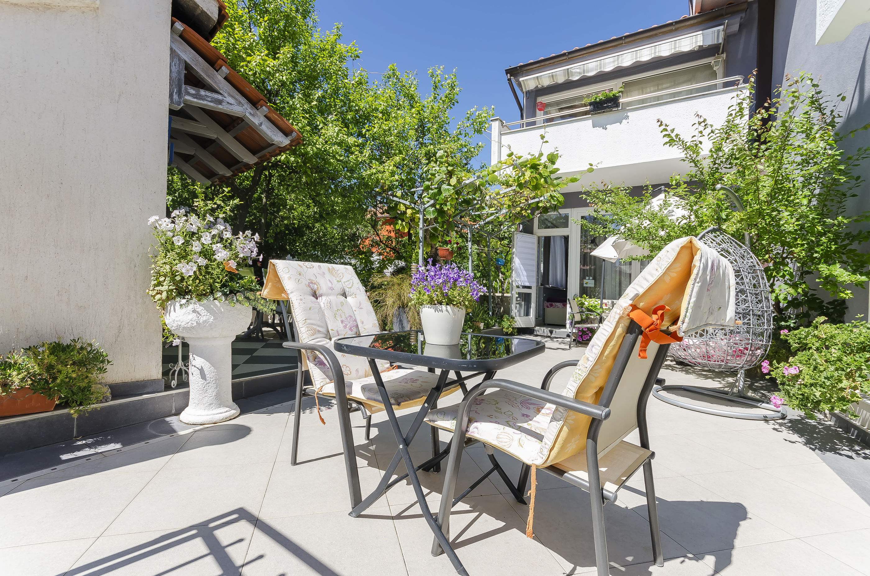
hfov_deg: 100.5
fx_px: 362
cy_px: 288
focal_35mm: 15
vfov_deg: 77.1
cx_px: 435
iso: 100
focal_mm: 10
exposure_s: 1/250
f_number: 8
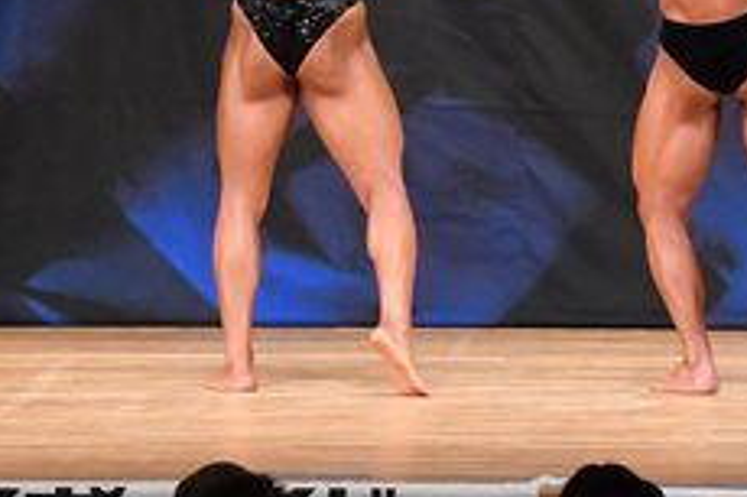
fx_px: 9662
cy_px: -192
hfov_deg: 4.4
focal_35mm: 466
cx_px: 209
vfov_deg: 2.9
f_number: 5.6
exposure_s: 1/400
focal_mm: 92
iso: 6400
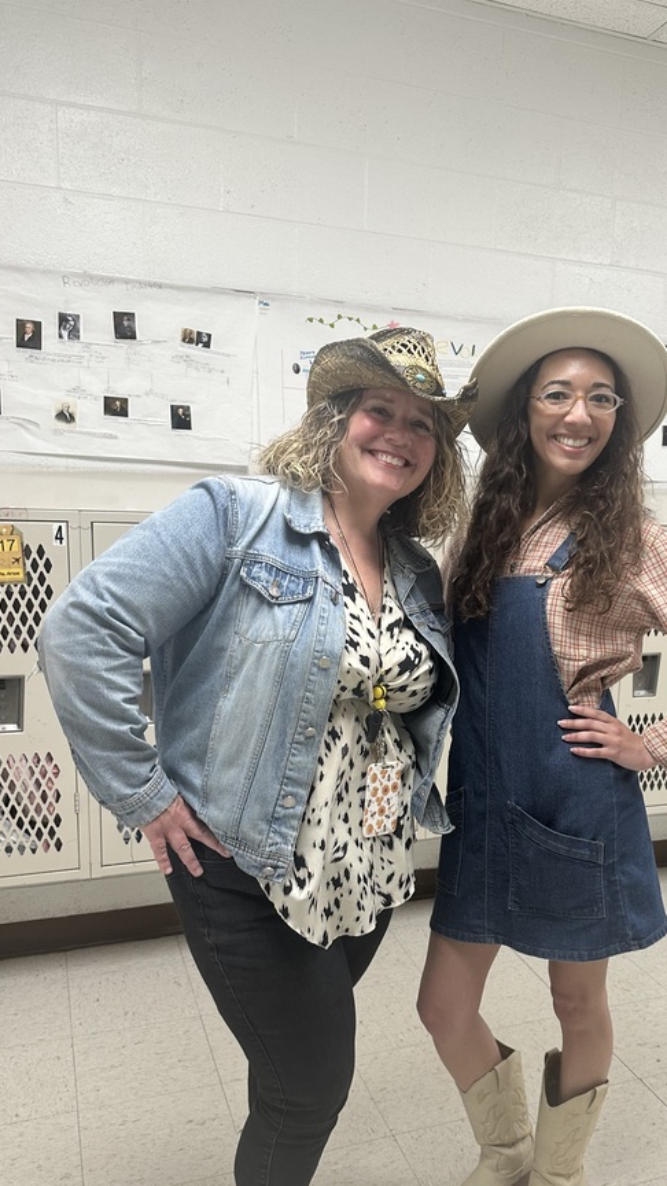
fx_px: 975
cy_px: 679
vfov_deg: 62.3
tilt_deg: -10.0
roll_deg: -2.5
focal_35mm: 31
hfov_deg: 37.2
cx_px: 467
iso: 125
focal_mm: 6.86
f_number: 1.78
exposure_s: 1/60
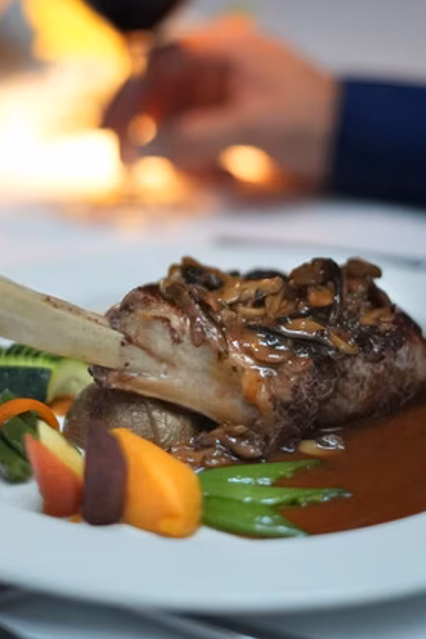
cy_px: 190
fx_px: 1384
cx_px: 193
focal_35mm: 78
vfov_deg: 25.8
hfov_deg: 17.5
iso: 5000
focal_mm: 50
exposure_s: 1/200
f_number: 1.8
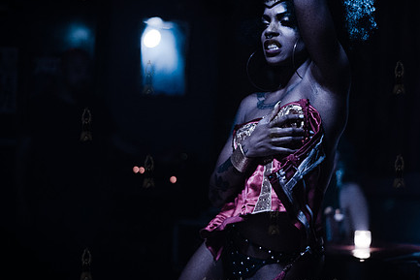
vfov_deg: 20.3
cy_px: 124
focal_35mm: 67
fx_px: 782
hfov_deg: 29.9
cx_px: 274
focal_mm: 50
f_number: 2
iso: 5000
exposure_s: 1/320
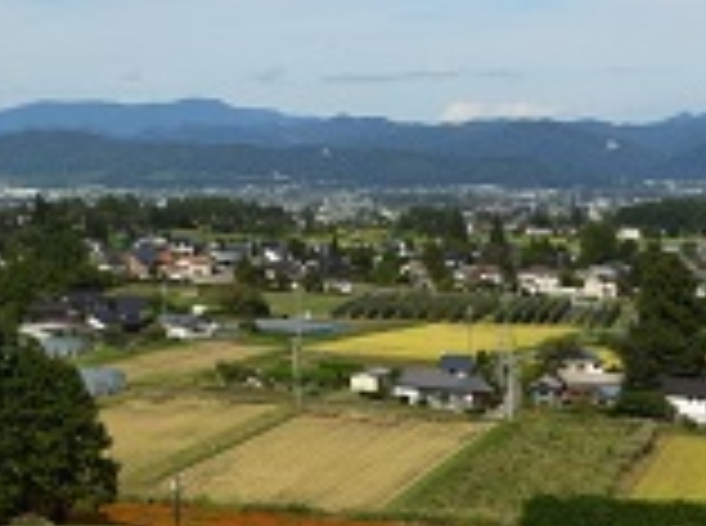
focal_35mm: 92
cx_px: -45
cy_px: -45
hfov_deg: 20.5
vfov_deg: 15.6
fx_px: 1872
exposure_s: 1/2000
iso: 100
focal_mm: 5.4
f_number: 3.5
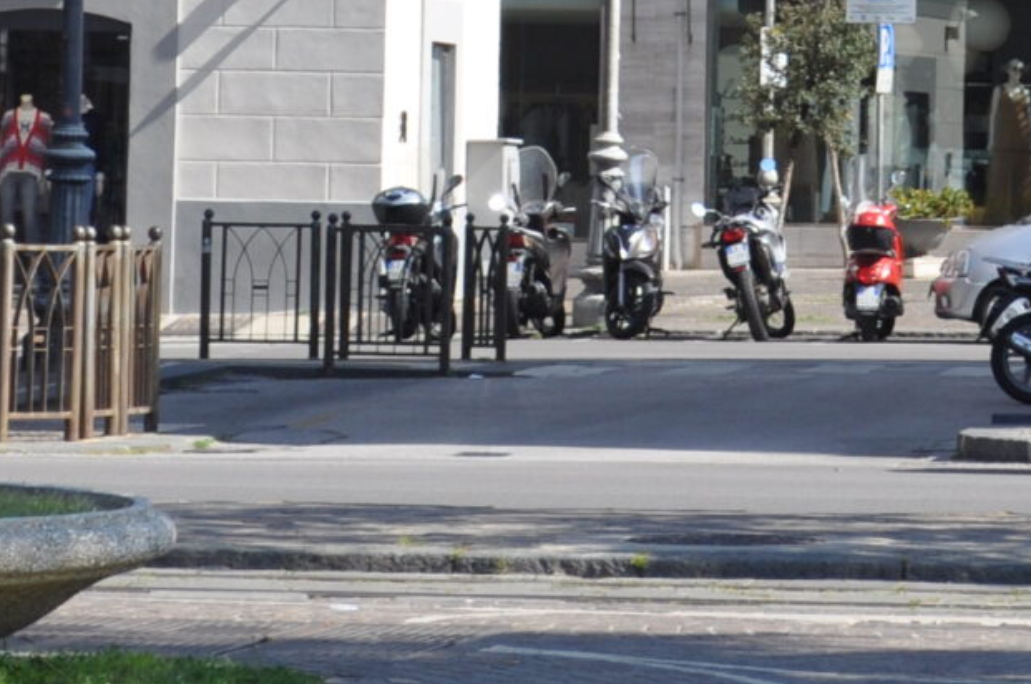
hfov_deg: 6.1
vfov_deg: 4.0
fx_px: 9724
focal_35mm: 340
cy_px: -476
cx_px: 950
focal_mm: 55
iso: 200
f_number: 9
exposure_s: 1/320
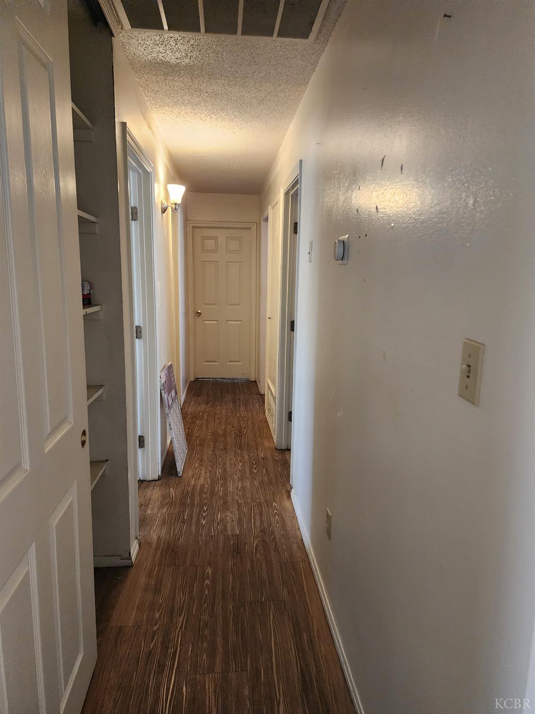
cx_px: 268
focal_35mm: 23
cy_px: 357
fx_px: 474
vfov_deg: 73.9
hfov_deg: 58.9
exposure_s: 1/120
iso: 640
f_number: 1.8
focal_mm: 6.4
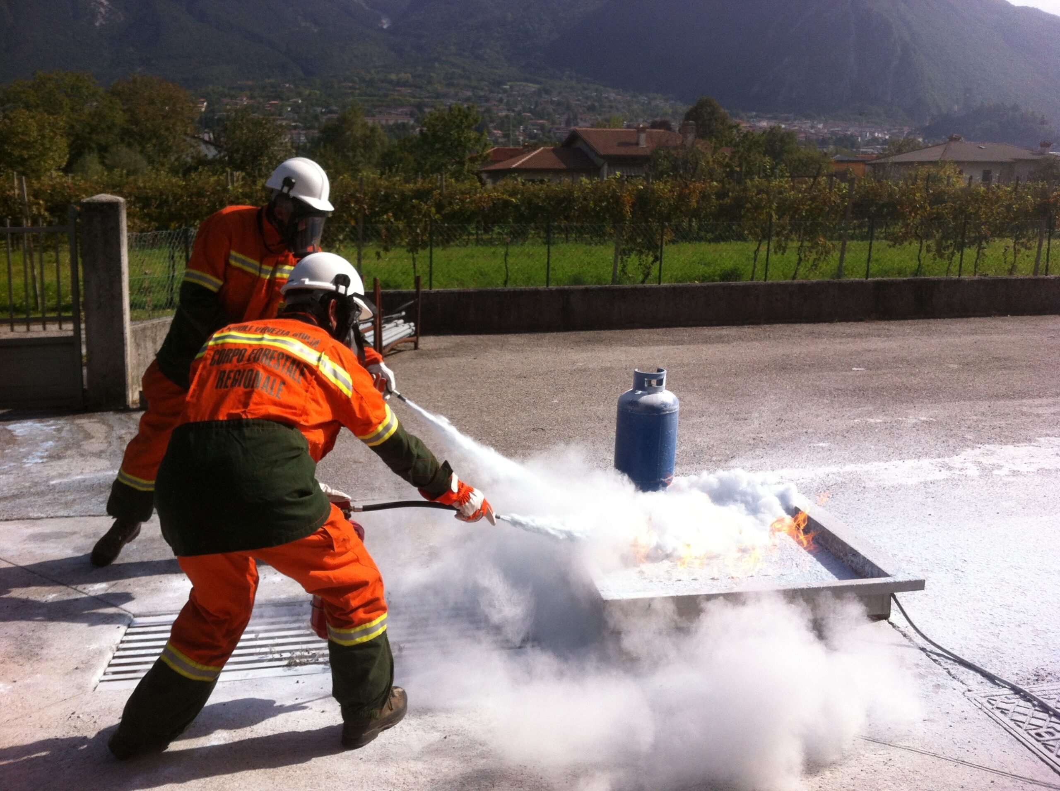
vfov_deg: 40.6
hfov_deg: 52.7
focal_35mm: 35
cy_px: 396
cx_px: 530
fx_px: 1070
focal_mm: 3.85
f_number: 2.8
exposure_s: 1/1676
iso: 80
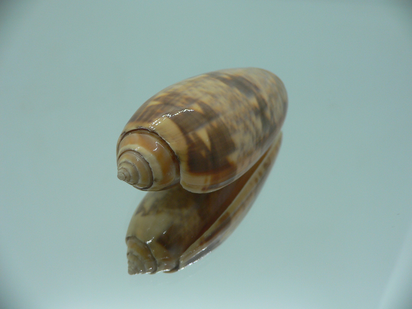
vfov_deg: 40.7
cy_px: 154
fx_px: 417
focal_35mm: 35
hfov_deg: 52.6
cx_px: 206
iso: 80
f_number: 2.8
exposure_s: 1/60
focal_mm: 4.6
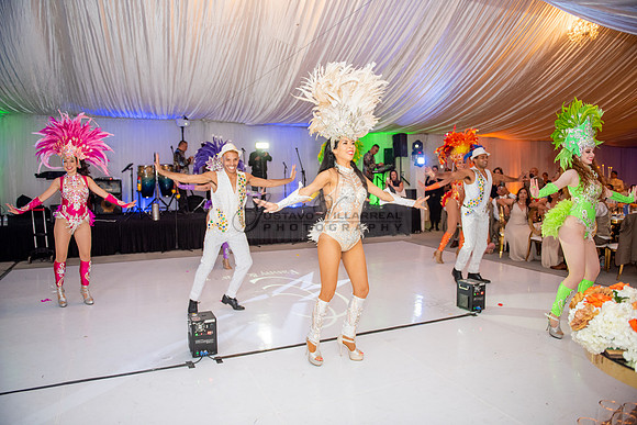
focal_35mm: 24
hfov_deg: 73.7
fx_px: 425
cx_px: 318
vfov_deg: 53.2
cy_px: 212
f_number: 2.8
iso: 1000
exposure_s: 1/160
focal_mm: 24
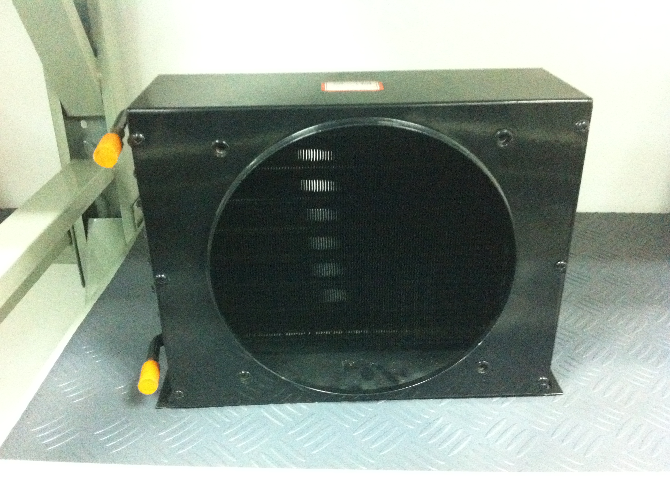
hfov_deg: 52.7
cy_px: 250
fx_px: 676
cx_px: 335
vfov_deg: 40.6
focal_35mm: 35
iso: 1000
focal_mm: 3.85
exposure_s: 1/15
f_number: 2.8
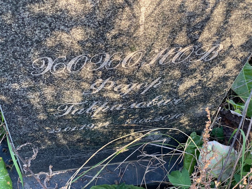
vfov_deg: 28.0
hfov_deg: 36.8
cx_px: 126
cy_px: 94
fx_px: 379
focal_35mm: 52
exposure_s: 1/121
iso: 64
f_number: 2
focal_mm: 6
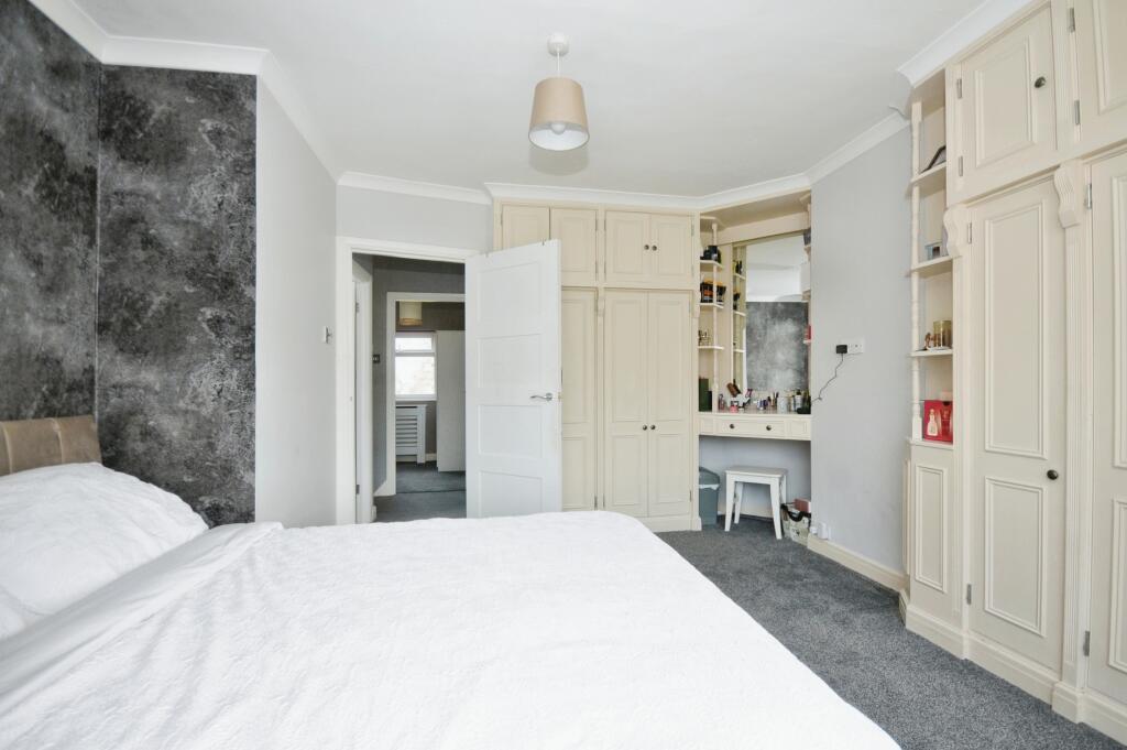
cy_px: 375
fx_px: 469
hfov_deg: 100.4
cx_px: 564
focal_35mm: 15
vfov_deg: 77.2
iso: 500
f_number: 6.3
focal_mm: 10
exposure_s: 1/125
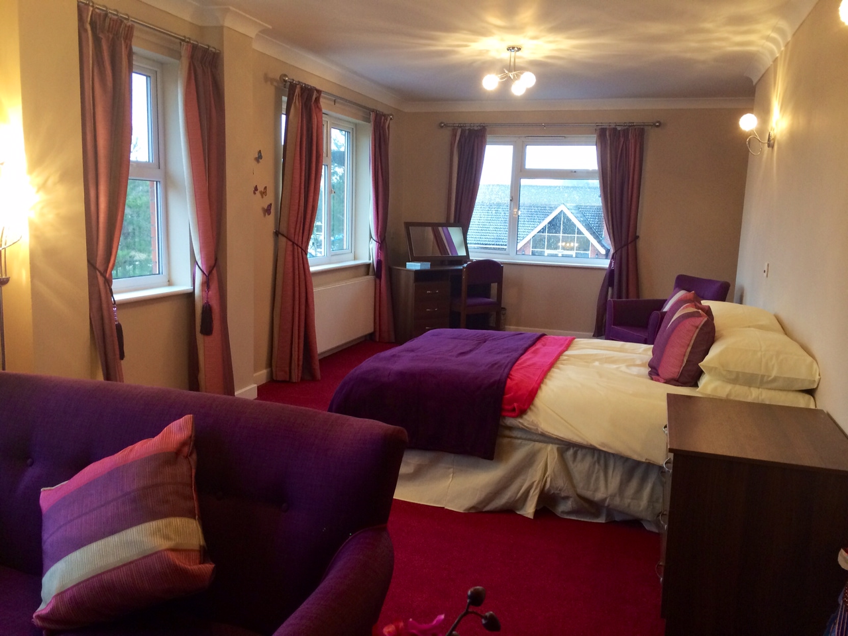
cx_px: 424
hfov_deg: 60.0
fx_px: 735
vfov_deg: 46.8
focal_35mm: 30
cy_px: 318
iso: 80
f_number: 2.2
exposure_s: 1/33
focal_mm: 4.12
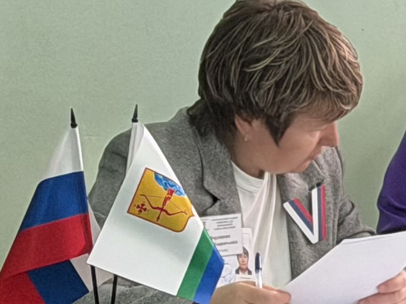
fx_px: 3577
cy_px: -240
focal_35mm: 305
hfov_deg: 6.3
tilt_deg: +5.5
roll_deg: +1.8
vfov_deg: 4.8
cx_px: 794
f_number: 1.78
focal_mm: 6.76
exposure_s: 1/100
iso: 80
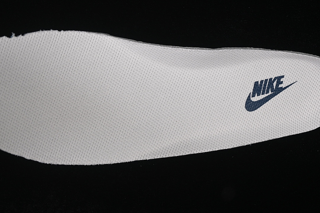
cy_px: 106
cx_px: 160
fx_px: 667
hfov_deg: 27.0
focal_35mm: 75
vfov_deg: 18.2
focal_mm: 50
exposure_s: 1/80
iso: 160
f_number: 7.1
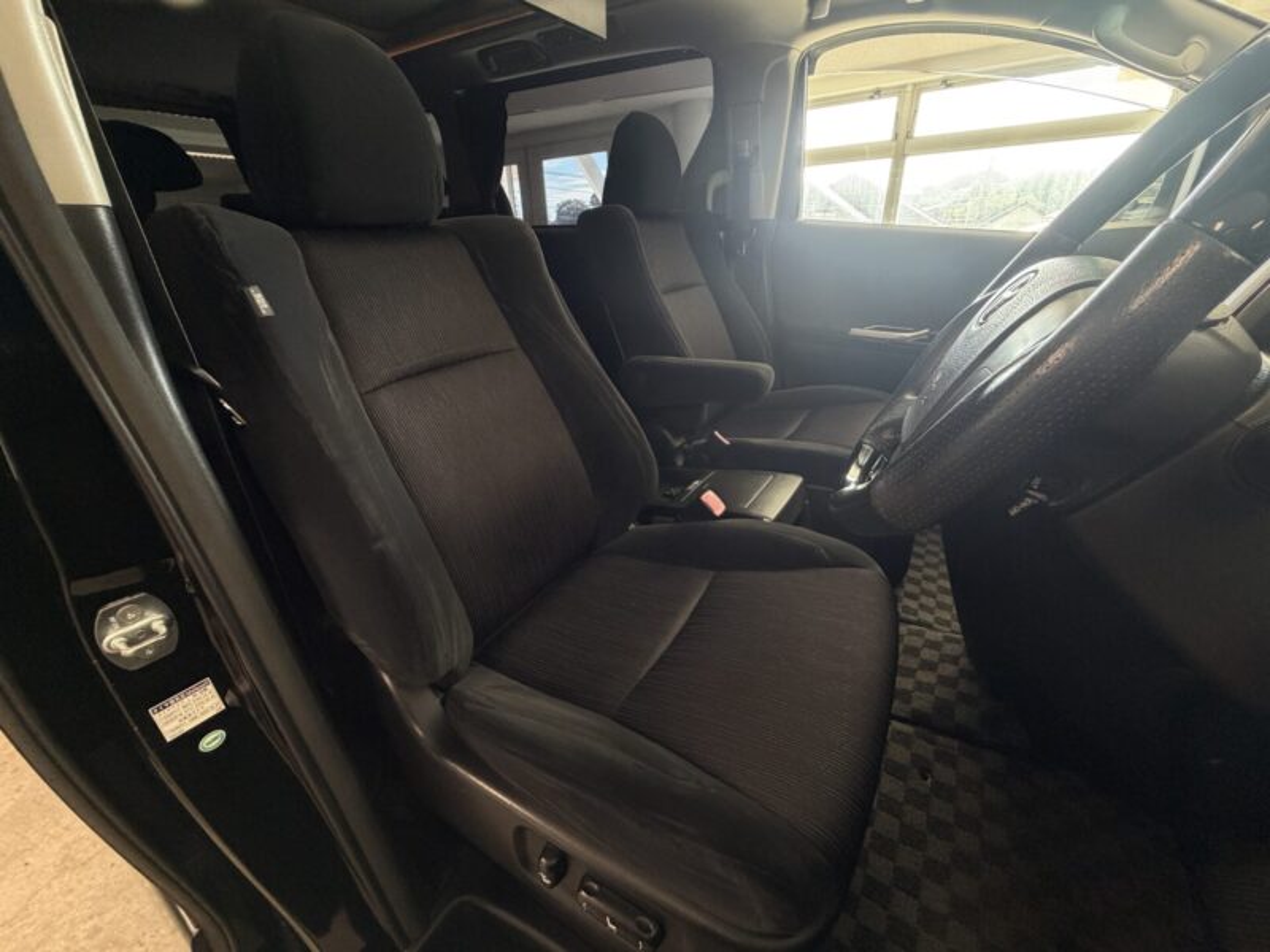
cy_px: 476
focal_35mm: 14
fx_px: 514
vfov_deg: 85.7
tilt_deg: -24.3
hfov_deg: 102.1
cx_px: 635
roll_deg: +2.5
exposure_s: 1/102
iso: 320
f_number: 2.2
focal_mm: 2.22
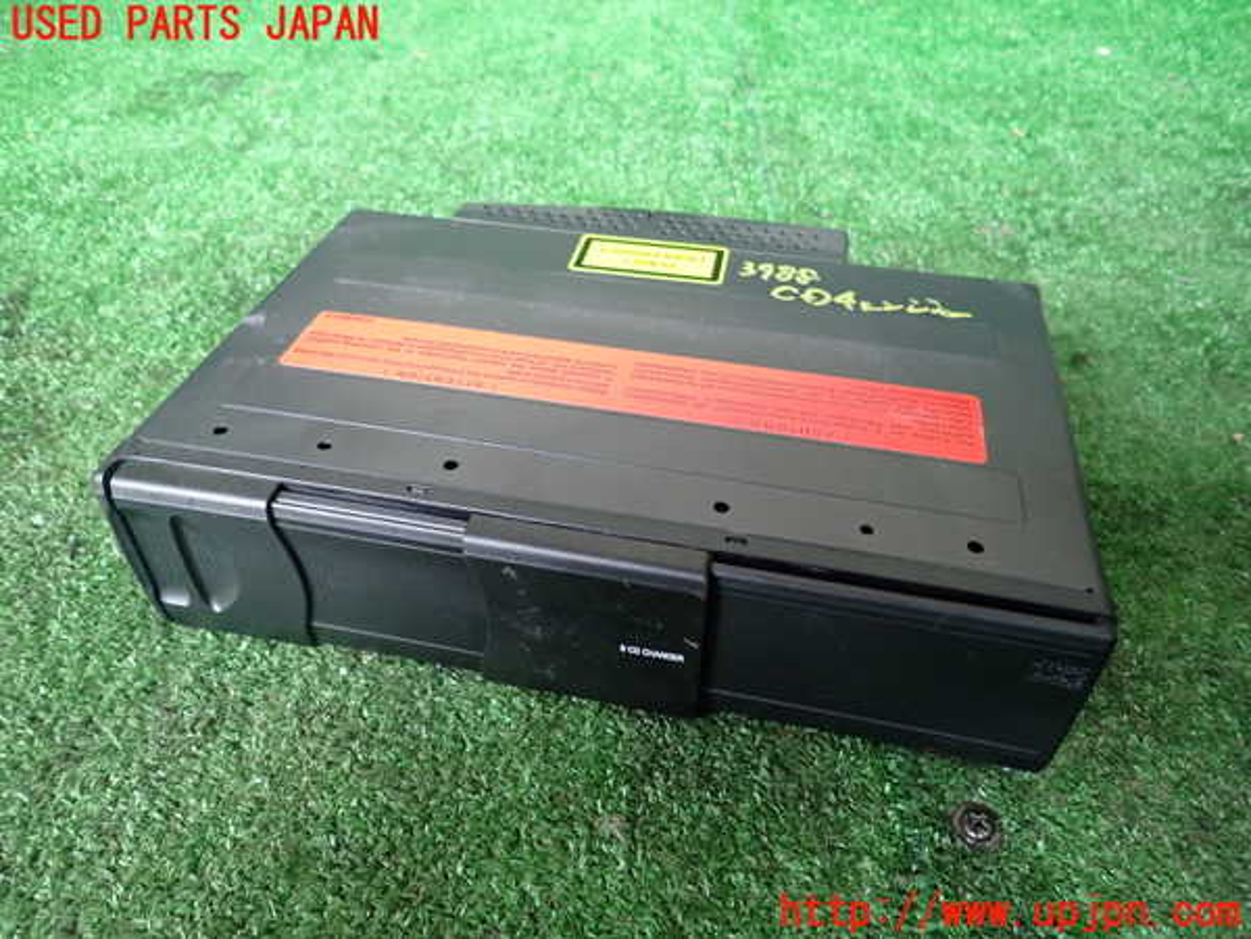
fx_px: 903
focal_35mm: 25
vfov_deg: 54.9
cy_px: 470
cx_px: 626
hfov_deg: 69.4
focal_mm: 4.5
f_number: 2
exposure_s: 1/40
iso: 320
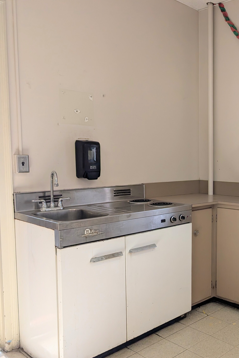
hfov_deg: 35.3
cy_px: 183
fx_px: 339
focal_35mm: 34
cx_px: 238
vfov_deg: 55.8
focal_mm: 6.9
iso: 22
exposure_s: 1/1011
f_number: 1.68
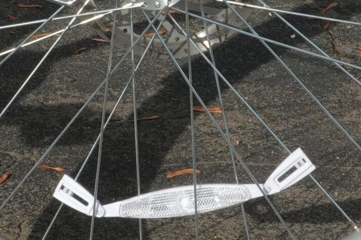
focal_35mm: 114
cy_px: -47
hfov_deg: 18.0
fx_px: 1141
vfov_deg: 11.8
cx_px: 165
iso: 320
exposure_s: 1/80
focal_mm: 21
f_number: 16
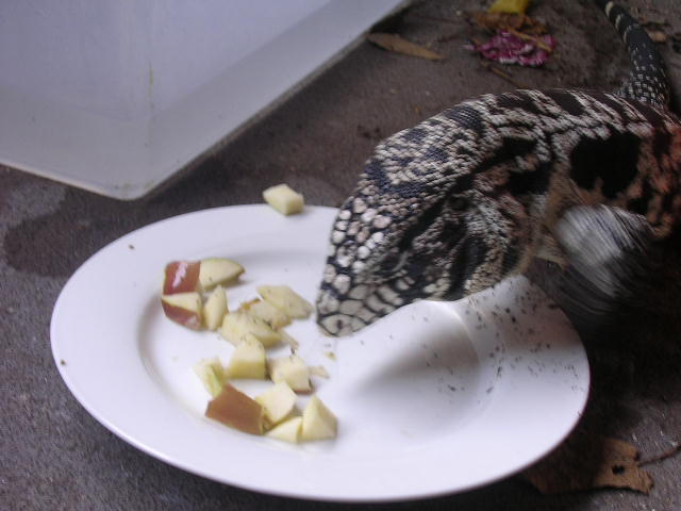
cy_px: 256
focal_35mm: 60
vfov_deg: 24.4
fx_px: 1180
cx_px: 340
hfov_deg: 32.2
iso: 100
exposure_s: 1/7.2
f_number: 3.4
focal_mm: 9.1
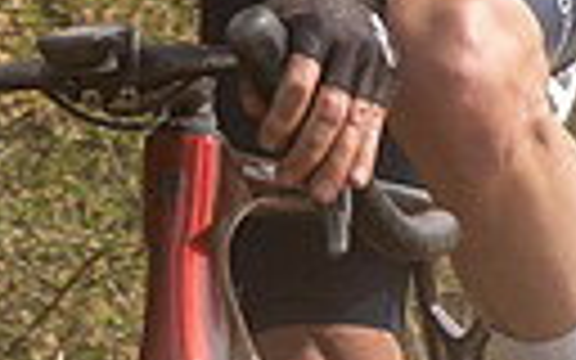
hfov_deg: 3.1
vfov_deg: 1.9
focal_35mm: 676
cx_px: 347
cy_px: -457
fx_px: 10612
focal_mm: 70
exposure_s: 1/1000
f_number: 5
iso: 200
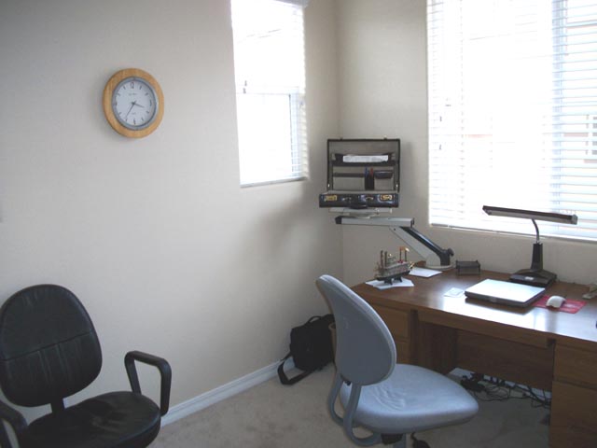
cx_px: 298
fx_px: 552
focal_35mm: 32
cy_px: 224
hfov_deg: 56.8
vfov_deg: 44.2
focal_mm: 5.7
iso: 160
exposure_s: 1/30
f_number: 2.9
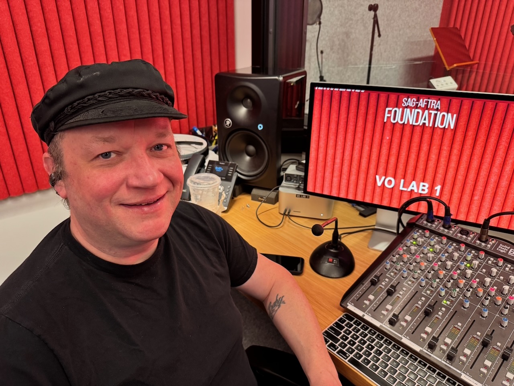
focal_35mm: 24
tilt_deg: -25.1
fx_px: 356
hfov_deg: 71.6
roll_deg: -0.7
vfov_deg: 56.8
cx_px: 257
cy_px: 193
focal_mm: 6.76
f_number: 1.78
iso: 400
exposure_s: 1/60
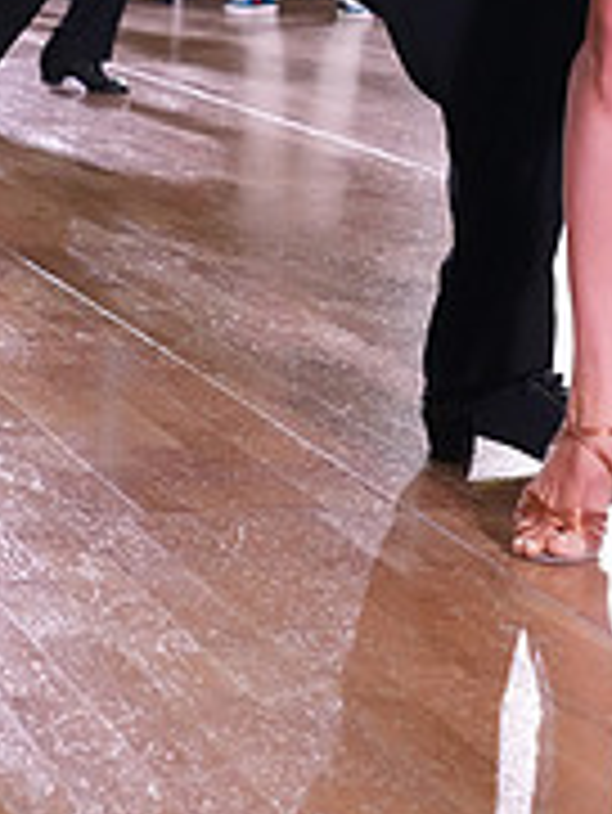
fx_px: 3343
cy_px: -238
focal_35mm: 142
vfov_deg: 13.4
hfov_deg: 10.4
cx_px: 461
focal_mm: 46
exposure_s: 1/320
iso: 5000
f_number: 5.6
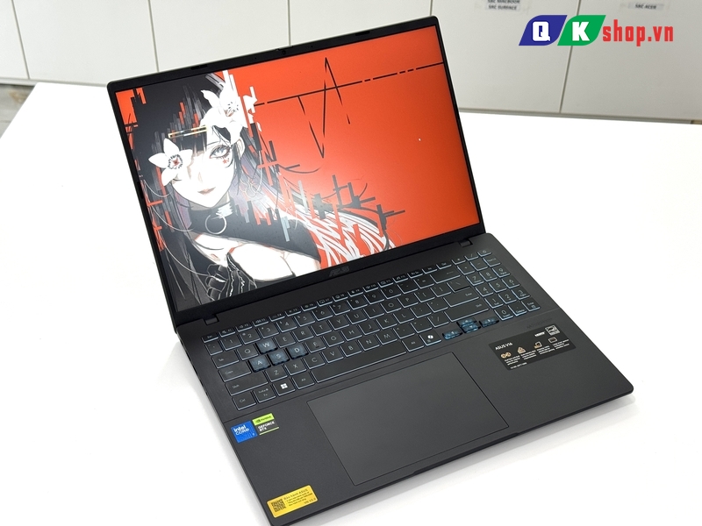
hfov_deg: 39.7
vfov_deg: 30.3
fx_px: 973
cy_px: 263
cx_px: 351
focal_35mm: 48
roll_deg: +0.1
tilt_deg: -39.3
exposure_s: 1/100
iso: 50
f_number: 1.78
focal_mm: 6.76
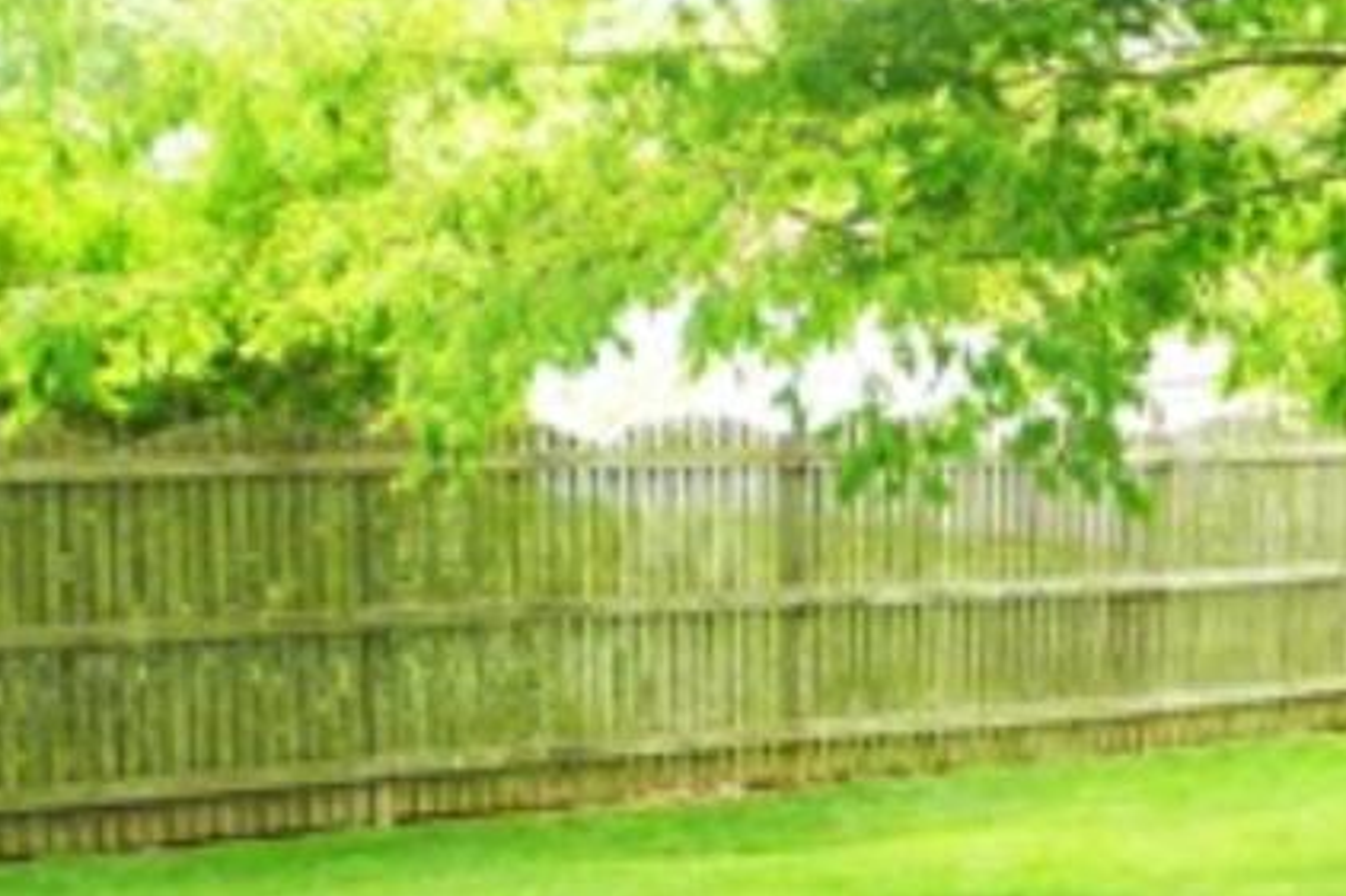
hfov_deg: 18.4
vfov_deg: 13.2
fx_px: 3849
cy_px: 768
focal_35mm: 103
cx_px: 1761
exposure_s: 1/100
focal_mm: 5.2
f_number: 3.3
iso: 80
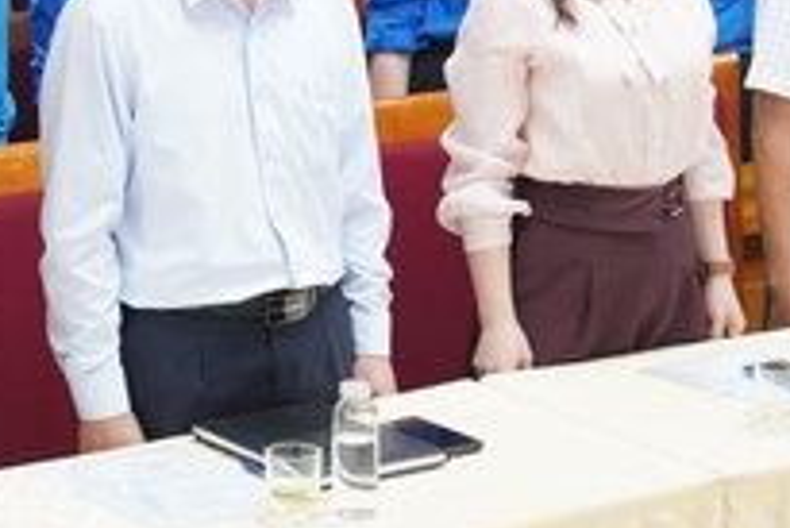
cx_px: 335
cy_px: -4
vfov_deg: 8.2
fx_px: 3645
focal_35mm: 166
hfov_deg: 12.4
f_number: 2.8
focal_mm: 42
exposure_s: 1/200
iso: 800
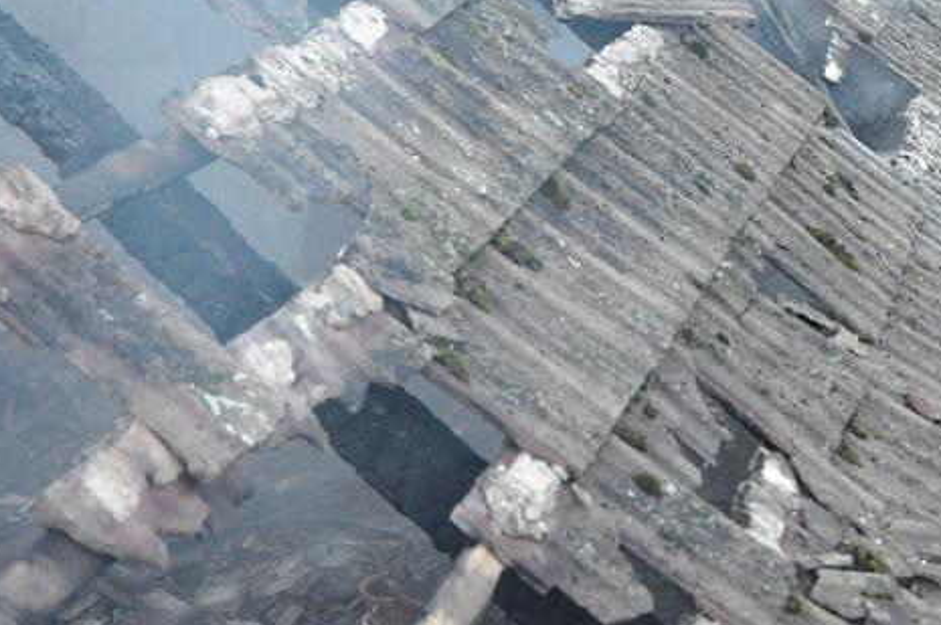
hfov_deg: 23.7
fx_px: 2217
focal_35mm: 85
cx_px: 714
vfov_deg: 15.9
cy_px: 64
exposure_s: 1/80
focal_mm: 31
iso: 3200
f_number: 4.5
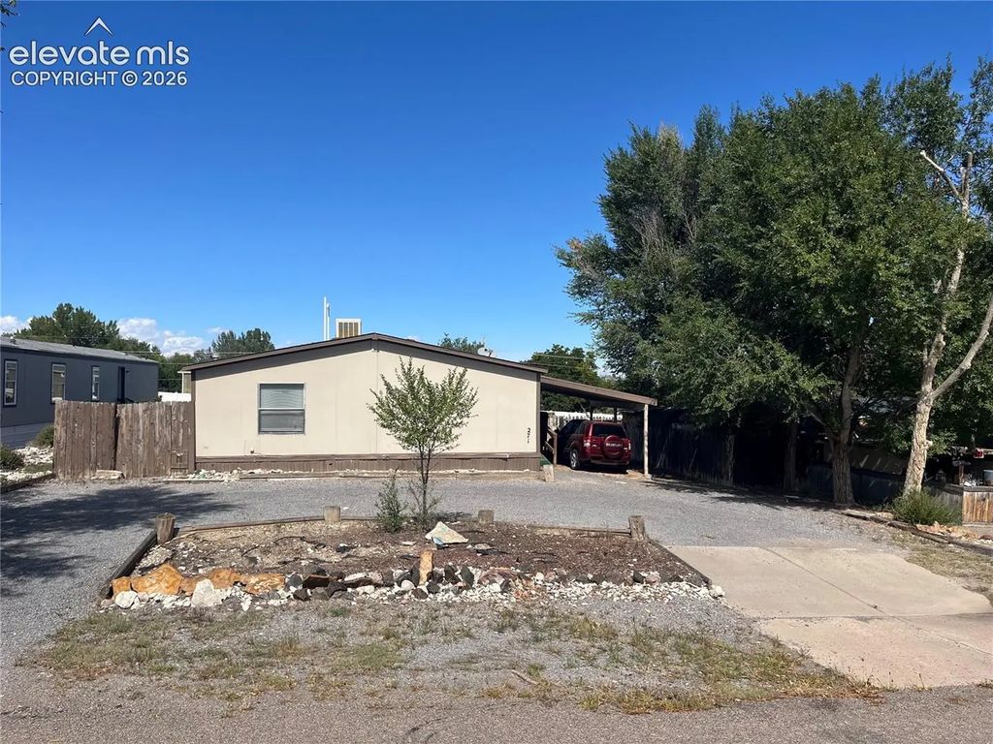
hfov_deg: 67.3
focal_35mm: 26
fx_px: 746
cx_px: 496
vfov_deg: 53.1
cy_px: 372
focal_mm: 5.1
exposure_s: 1/4310
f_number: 1.6
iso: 50
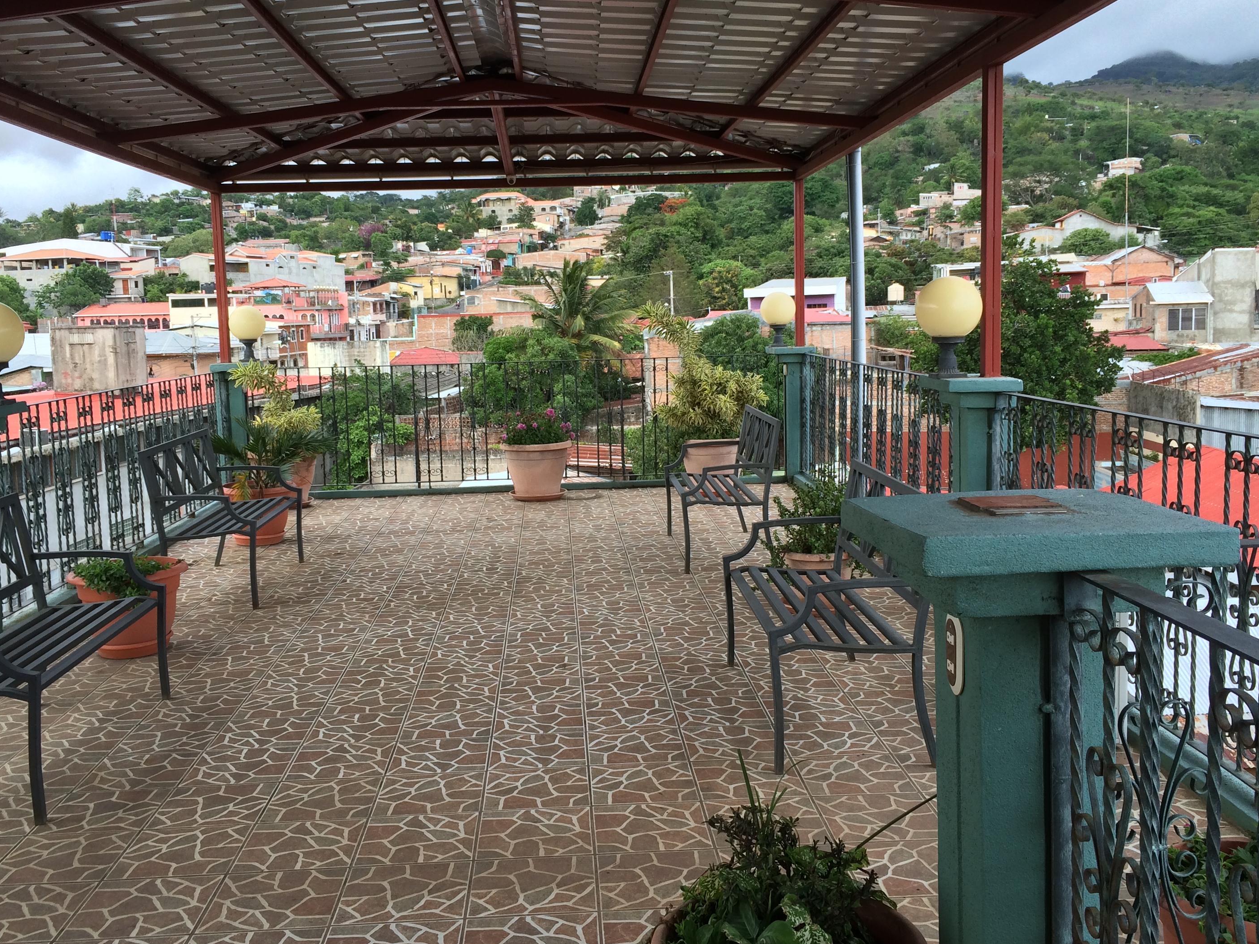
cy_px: 443
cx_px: 603
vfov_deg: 40.7
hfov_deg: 52.6
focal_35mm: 35
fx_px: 1273
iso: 32
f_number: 2.2
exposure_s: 1/141
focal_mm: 4.12
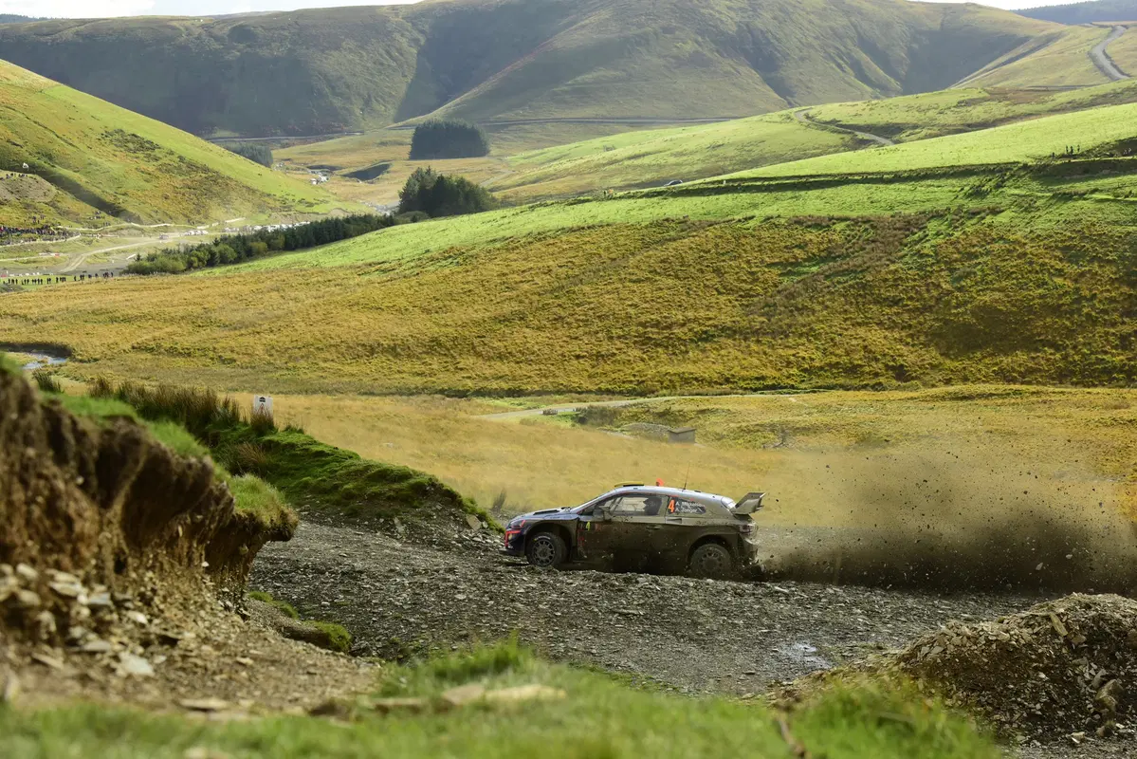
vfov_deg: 19.5
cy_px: 380
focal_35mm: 70
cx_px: 568
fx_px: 2211
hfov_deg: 28.8
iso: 1250
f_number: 8
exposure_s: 1/1600
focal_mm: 70
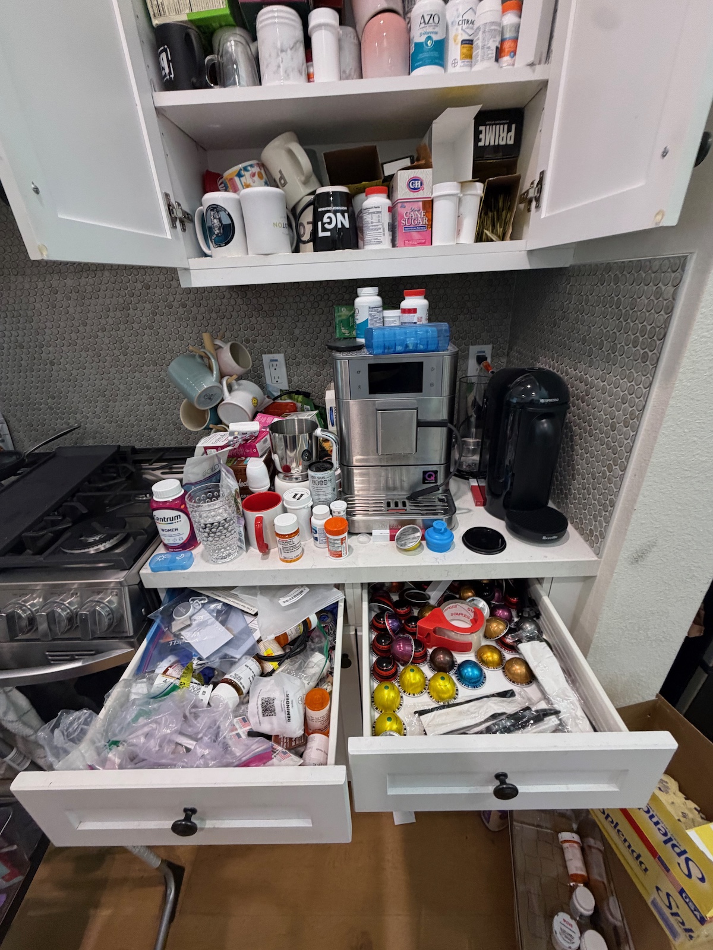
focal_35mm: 14
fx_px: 384
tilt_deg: -26.3
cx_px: 356
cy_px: 475
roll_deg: +3.7
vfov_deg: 102.1
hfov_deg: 85.7
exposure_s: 1/60
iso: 250
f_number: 2.2
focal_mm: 2.22
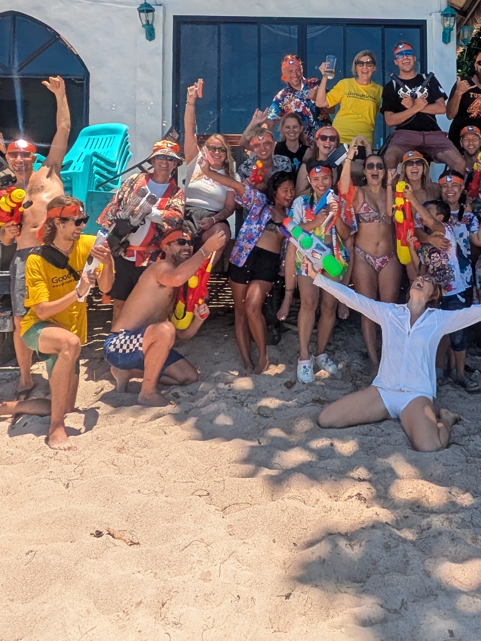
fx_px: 704
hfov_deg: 36.6
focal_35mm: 38
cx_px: 378
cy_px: 179
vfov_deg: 47.6
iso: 53
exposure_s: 1/2004
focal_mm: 1.83
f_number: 2.2
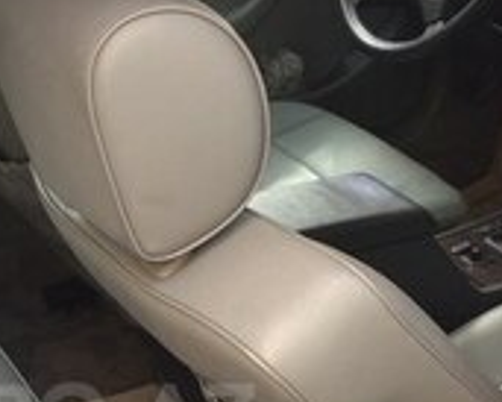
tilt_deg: -36.1
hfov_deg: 22.6
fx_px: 1219
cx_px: 29
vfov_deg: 18.2
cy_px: 417
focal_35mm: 82
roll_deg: +2.0
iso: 64
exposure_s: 1/100
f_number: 2.2
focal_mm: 4.15
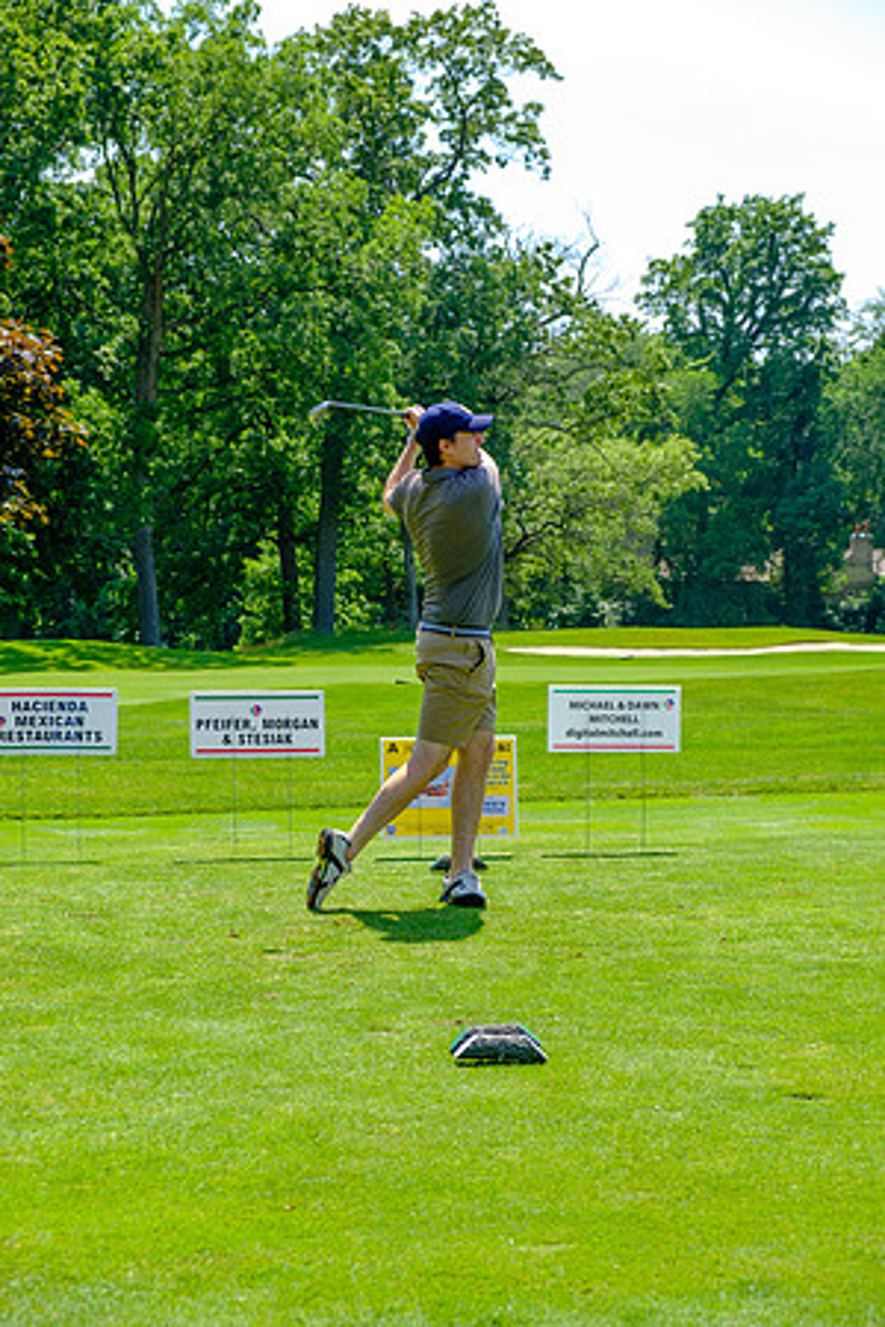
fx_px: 2470
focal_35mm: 67
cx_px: 442
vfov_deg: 30.1
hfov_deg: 20.3
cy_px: 664
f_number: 5
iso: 200
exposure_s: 1/250
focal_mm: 44.4
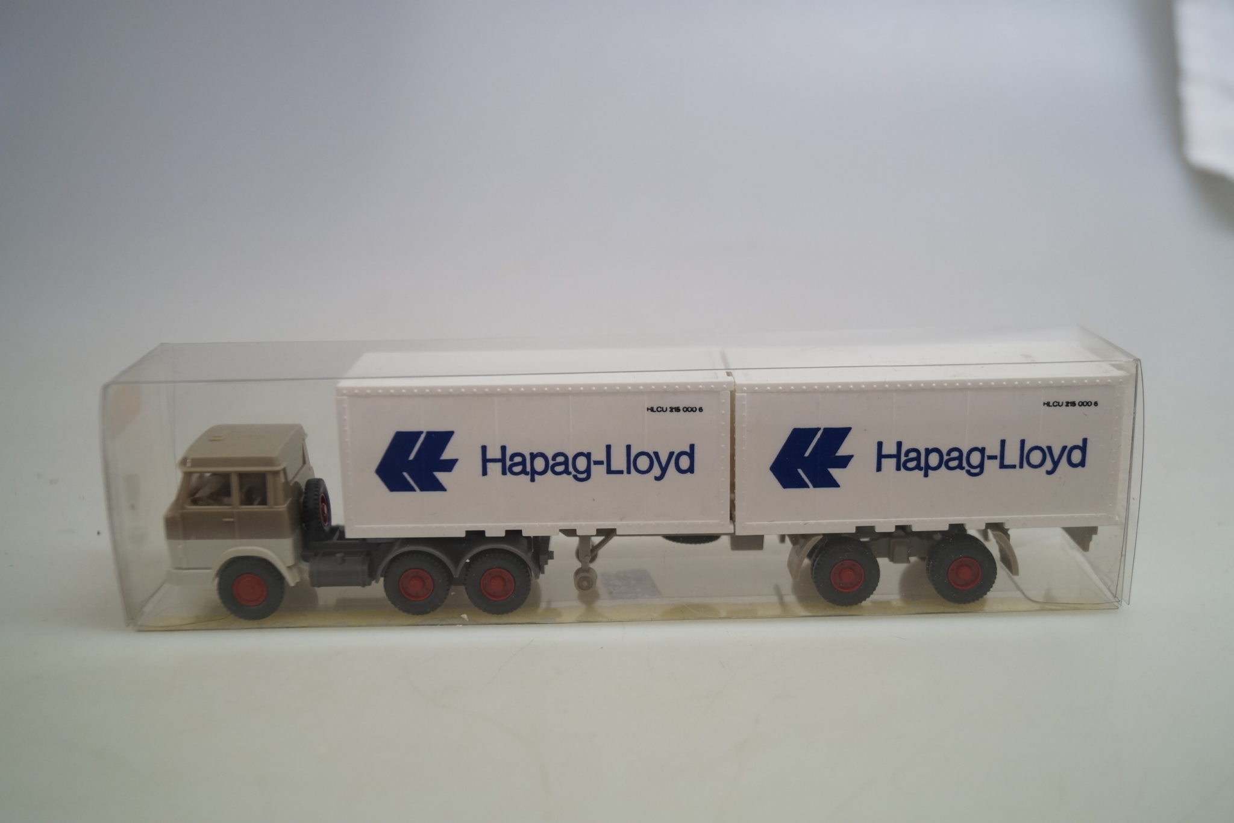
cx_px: 617
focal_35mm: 39
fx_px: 1337
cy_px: 412
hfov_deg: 49.6
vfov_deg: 34.2
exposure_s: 1/160
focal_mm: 26
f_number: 4.5
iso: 400
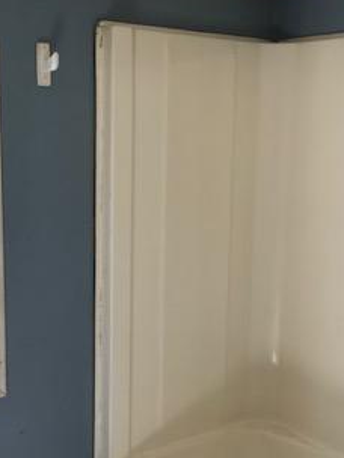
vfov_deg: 32.6
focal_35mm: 59
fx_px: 782
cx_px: 83
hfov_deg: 24.5
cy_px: 277
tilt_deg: -9.8
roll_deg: +0.6
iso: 25
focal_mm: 3.99
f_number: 1.8
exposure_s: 1/60
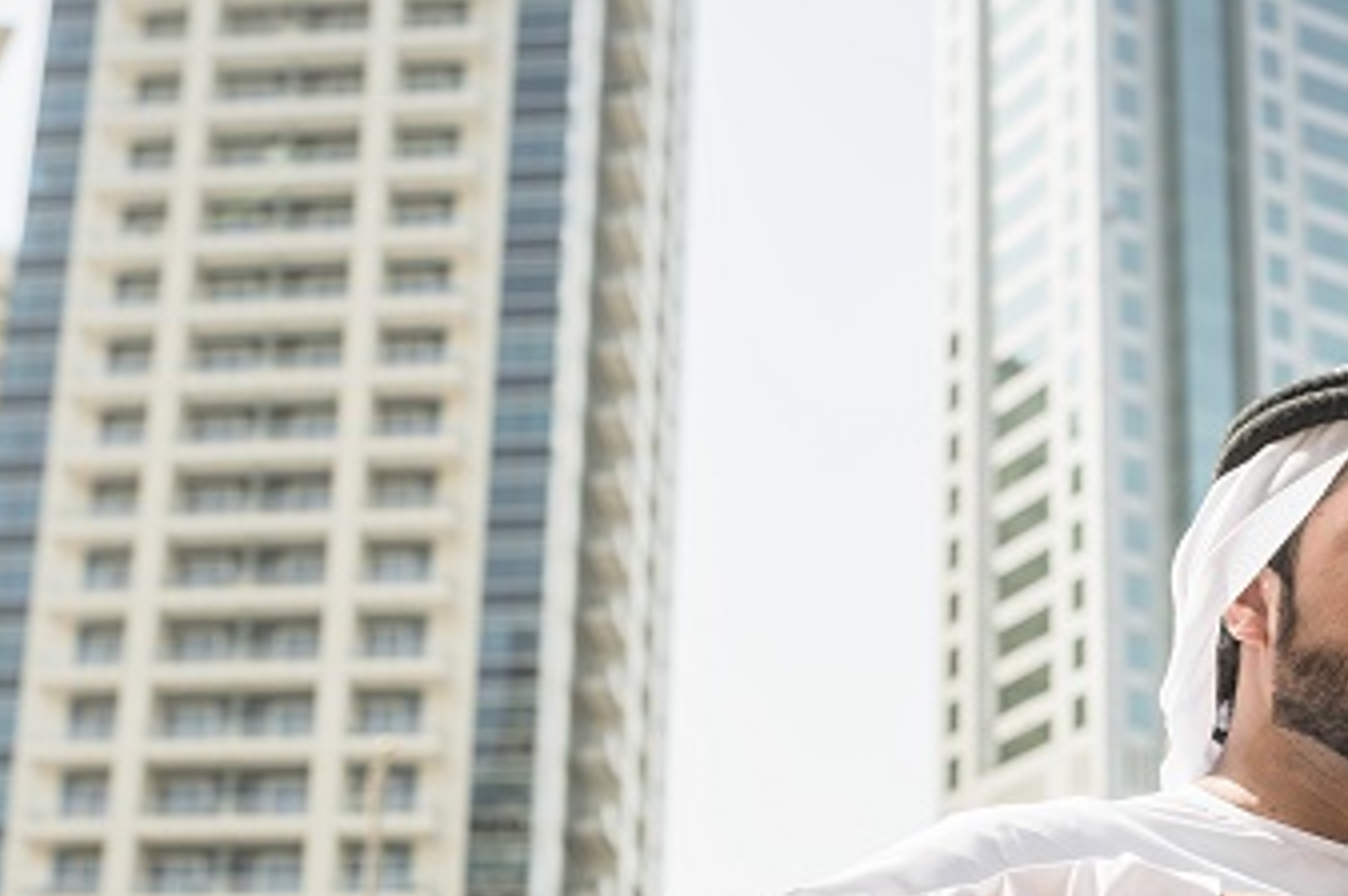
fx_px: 2918
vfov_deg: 17.2
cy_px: 804
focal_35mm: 78
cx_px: 816
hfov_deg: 26.0
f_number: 4
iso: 100
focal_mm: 35
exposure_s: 1/800
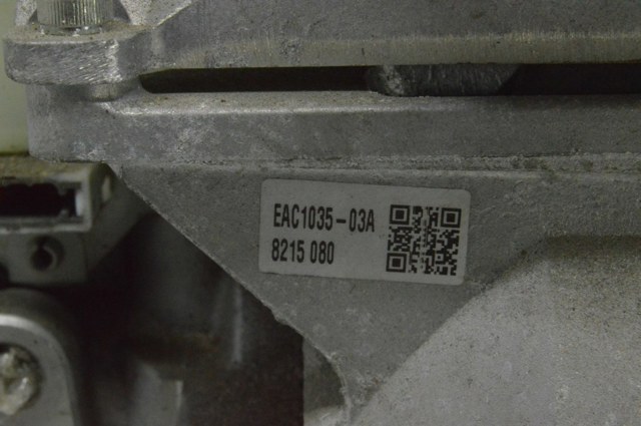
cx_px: 320
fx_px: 1467
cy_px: 213
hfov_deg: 24.6
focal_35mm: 82
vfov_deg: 16.5
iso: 6400
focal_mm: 55
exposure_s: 1/20
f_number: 20
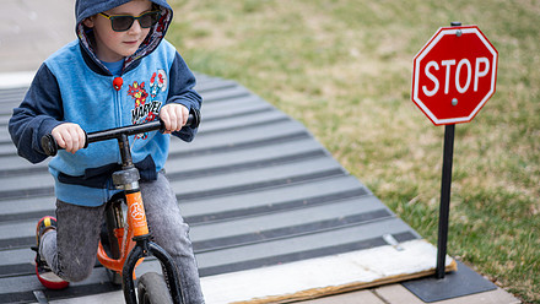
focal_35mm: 69
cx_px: 256
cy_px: 120
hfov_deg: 30.6
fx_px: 988
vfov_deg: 17.5
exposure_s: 1/1600
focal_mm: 50
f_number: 2
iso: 100
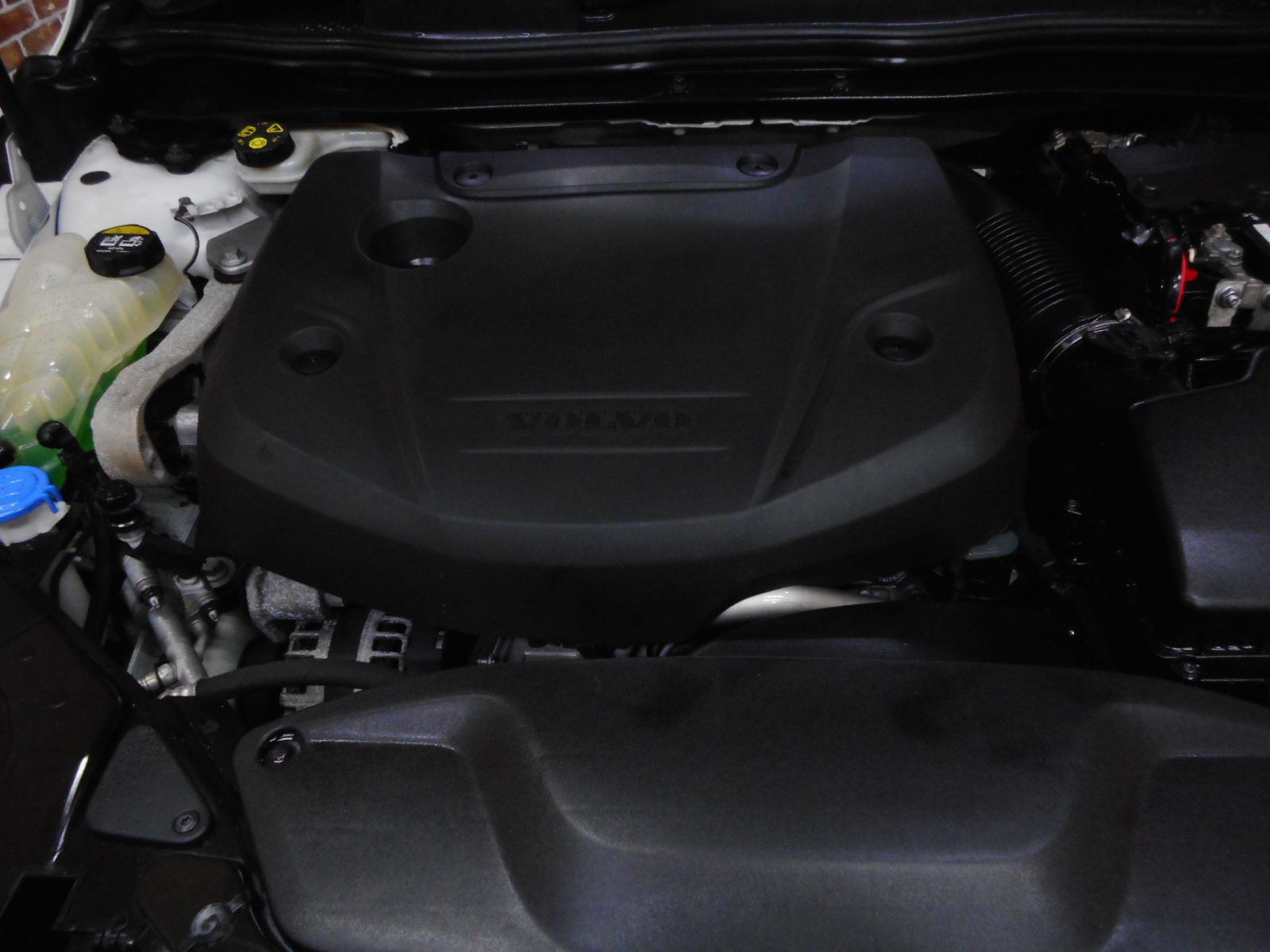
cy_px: 476
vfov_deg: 54.9
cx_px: 635
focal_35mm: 25
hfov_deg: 69.4
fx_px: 917
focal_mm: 4.5
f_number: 3.7
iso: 360
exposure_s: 1/30
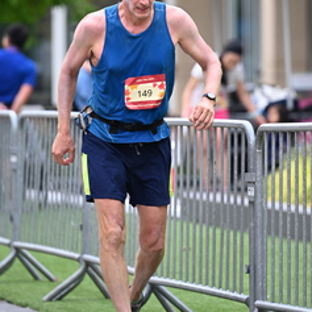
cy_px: 65
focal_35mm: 395
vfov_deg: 4.4
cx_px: 173
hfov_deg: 4.4
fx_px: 4028
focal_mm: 200
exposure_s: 1/1600
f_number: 2.8
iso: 640
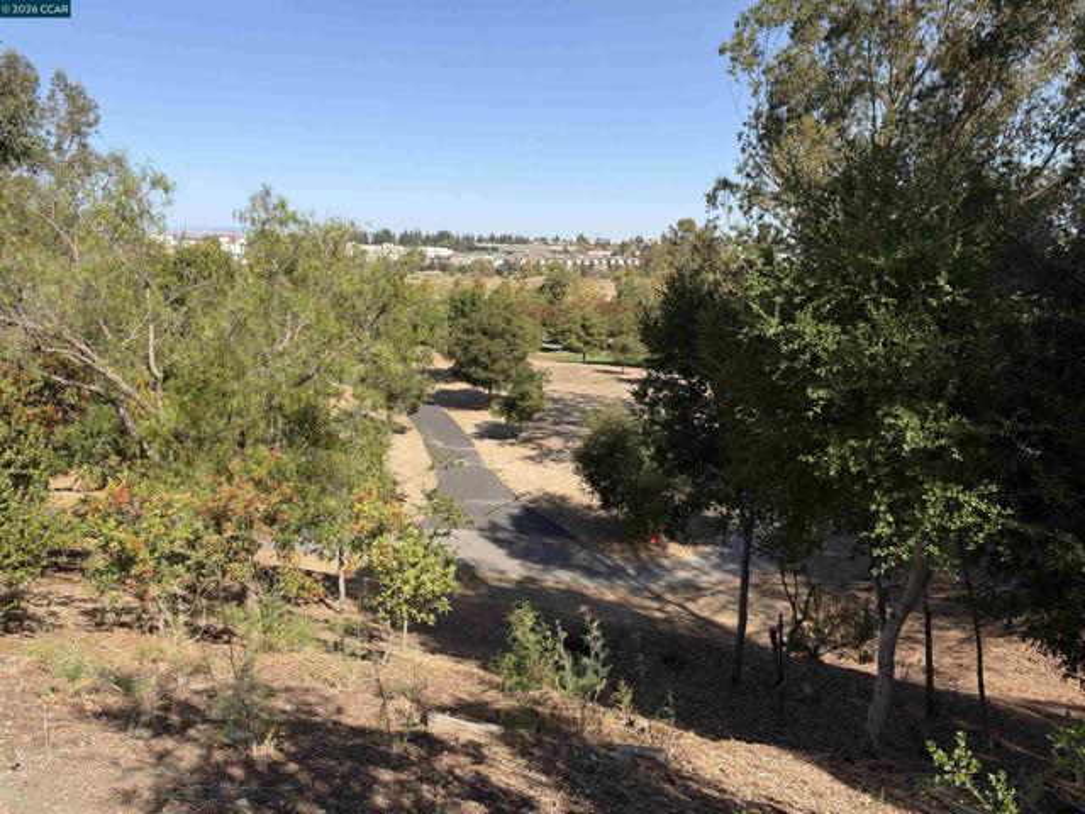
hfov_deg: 71.6
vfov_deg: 56.8
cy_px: 407
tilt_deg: -11.1
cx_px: 542
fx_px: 752
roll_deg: -0.6
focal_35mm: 24
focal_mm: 6.93
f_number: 1.8
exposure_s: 1/3096
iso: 64
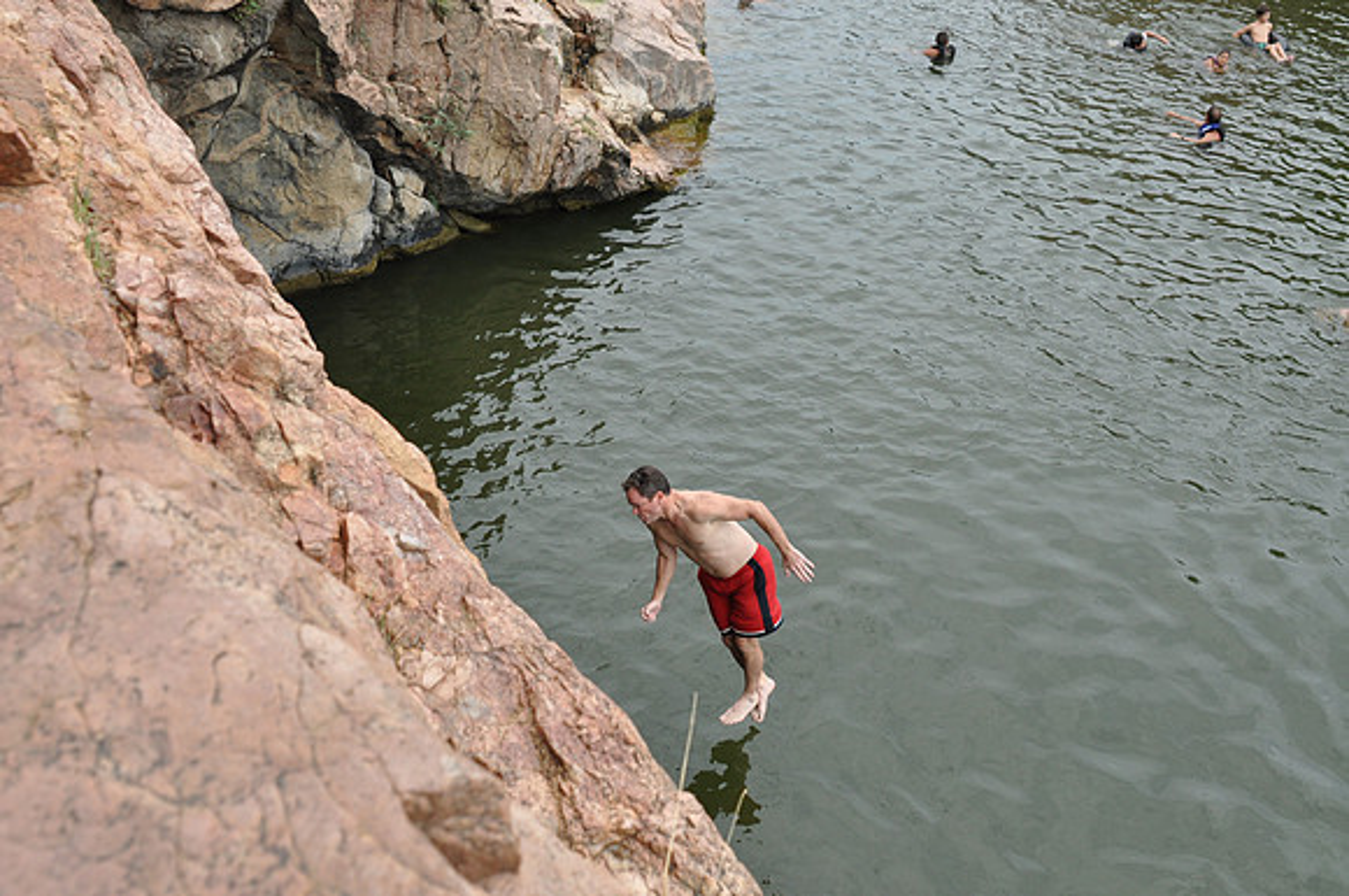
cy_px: 448
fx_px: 1347
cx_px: 674
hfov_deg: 53.2
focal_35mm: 36
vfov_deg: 36.8
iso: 400
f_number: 5
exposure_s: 1/1250
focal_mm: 24
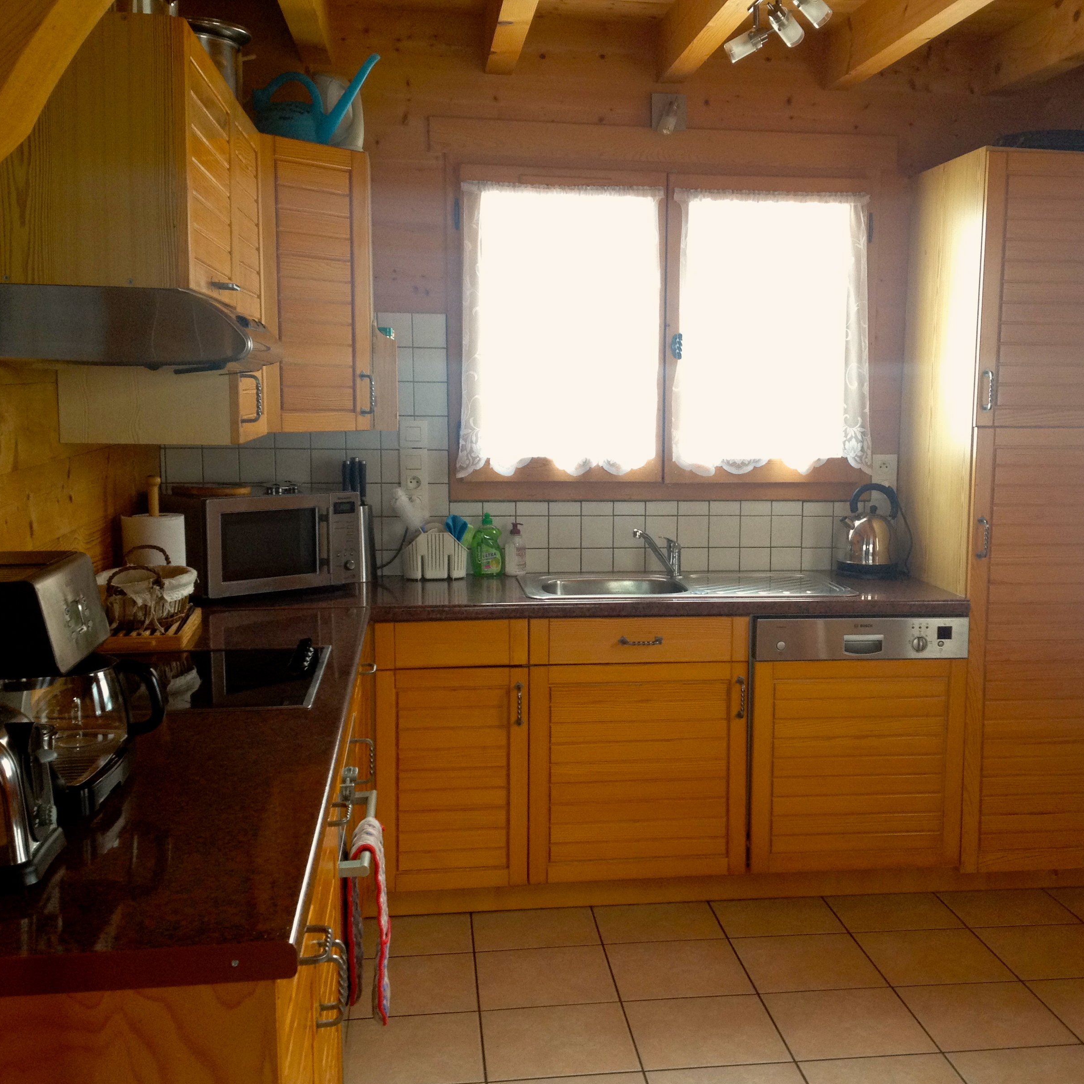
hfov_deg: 39.9
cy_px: 551
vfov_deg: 40.0
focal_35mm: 42
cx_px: 640
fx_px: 1488
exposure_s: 1/60
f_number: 2.4
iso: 125
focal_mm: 4.28
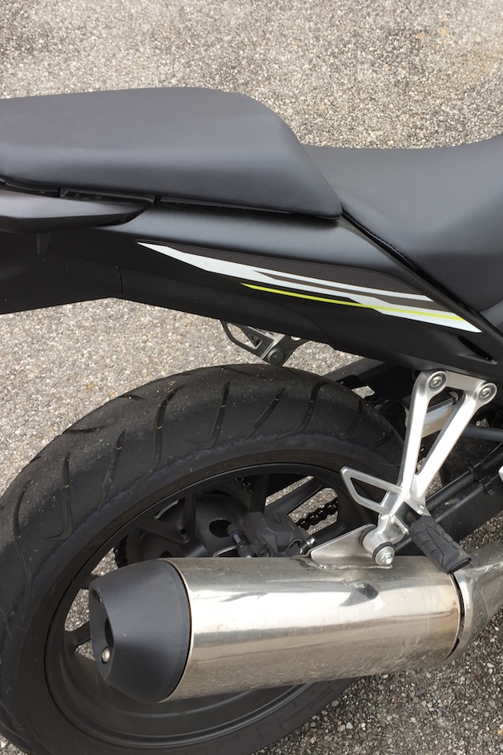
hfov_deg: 32.2
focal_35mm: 41
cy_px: 374
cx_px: 360
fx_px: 859
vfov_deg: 47.4
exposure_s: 1/247
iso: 32
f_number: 2.2
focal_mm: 4.15
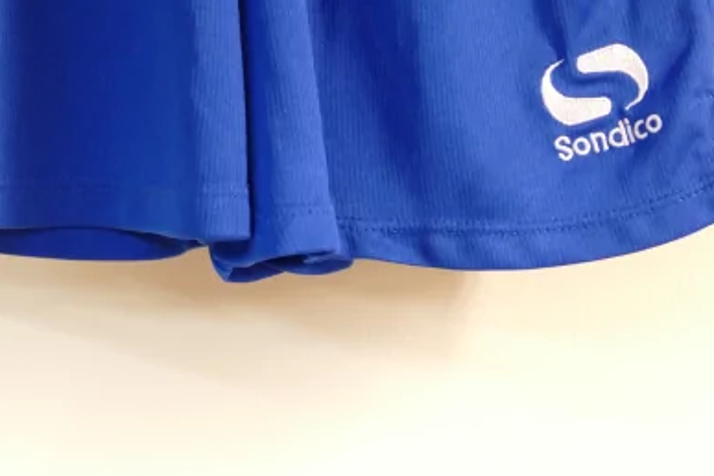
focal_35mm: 157
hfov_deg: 13.1
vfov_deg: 8.6
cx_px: 267
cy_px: -205
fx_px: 3114
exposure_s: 1/25
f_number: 3.7
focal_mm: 27.88
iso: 1600
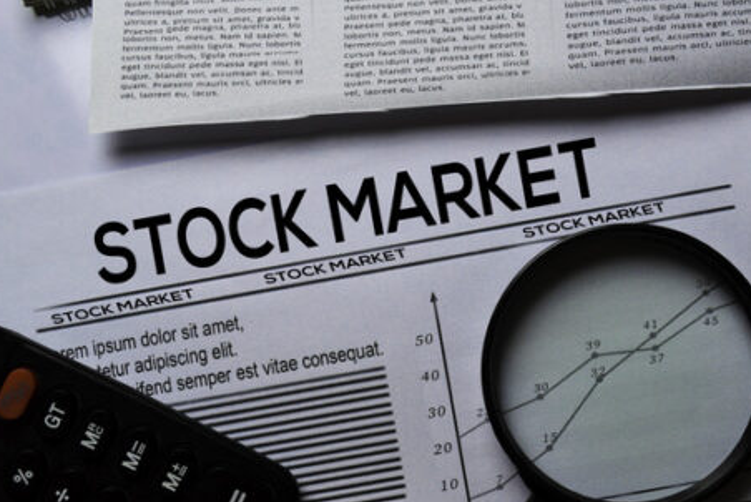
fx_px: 1203
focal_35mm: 58
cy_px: 284
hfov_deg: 34.6
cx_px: 442
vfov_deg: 23.5
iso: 800
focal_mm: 31
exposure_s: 1/30
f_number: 8
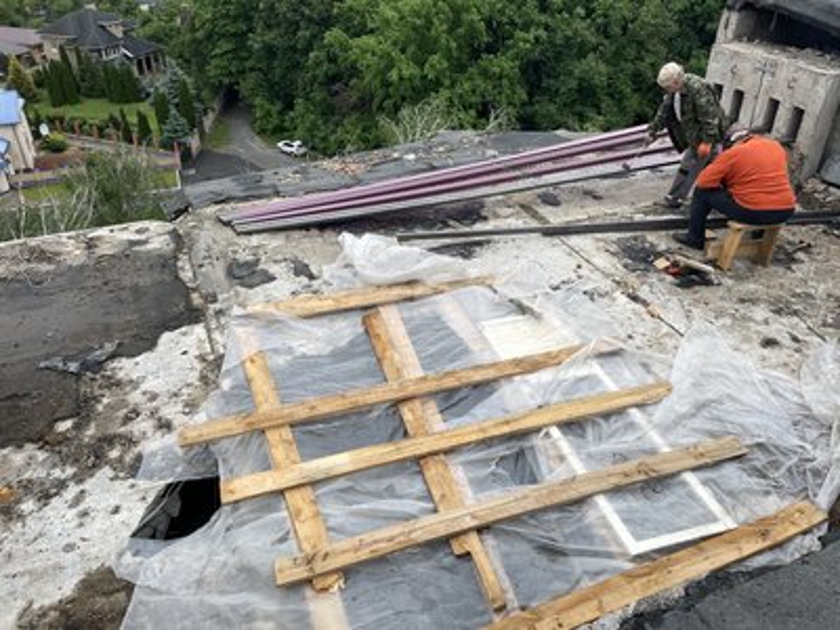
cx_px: 420
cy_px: 315
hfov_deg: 67.3
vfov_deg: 53.1
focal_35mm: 26
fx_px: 631
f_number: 1.6
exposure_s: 1/1490
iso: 32
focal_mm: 4.2
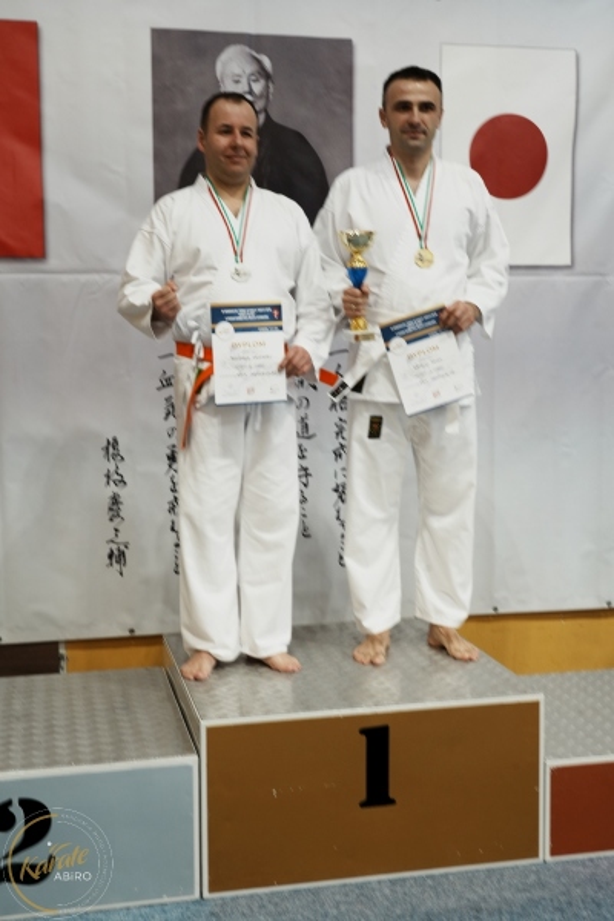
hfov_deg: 30.5
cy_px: 460
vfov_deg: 44.5
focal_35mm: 44
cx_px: 307
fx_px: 1126
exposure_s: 1/5
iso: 640
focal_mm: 44
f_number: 10
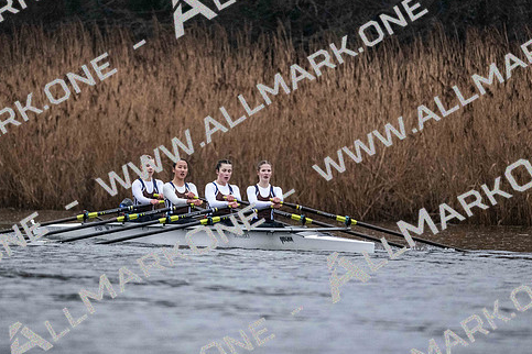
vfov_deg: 2.9
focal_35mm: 480
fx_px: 7093
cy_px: 200
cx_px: 232
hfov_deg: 4.3
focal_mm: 400
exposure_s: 1/1600
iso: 7200
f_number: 4.5
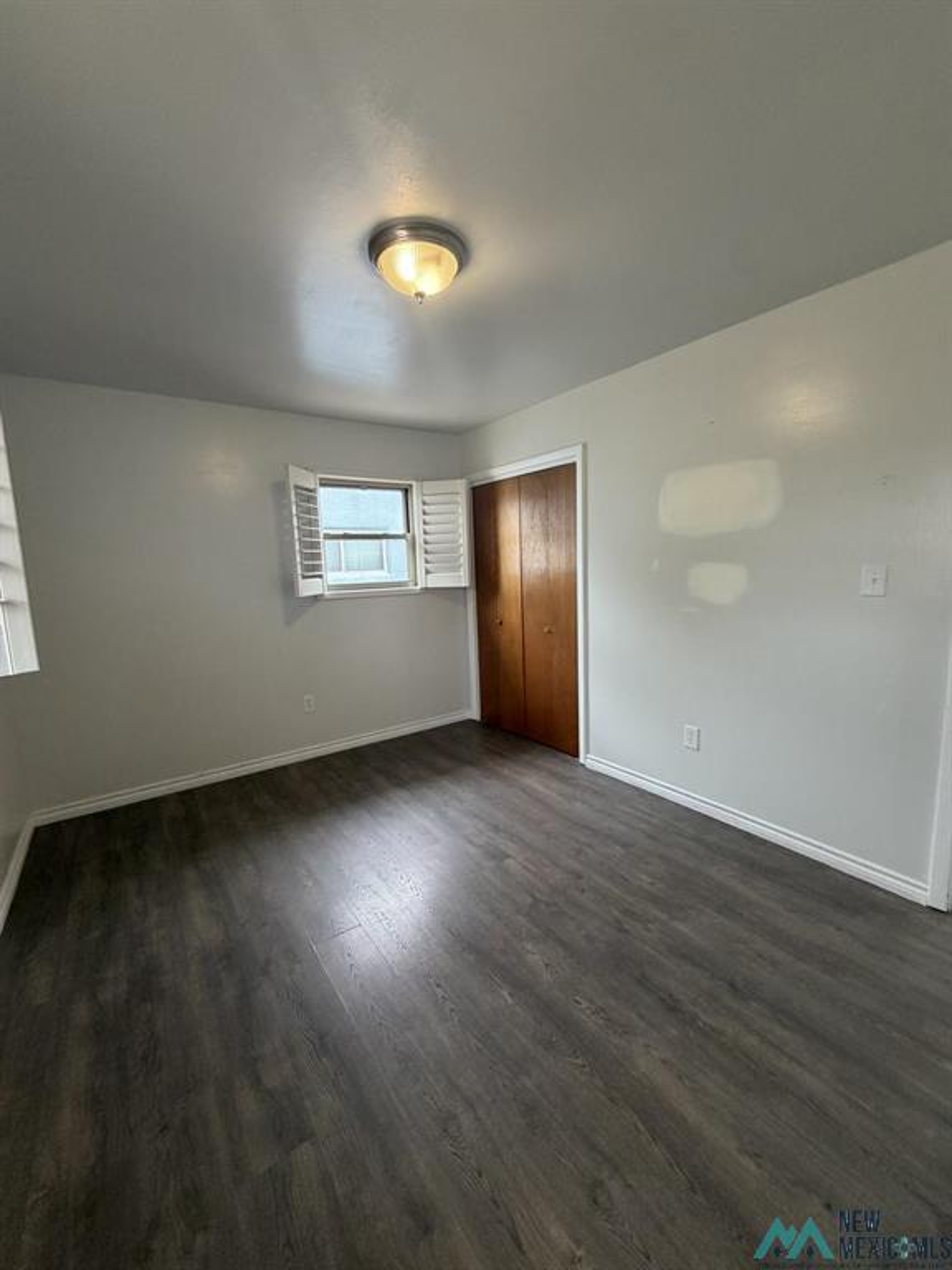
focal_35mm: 14
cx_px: 476
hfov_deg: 85.7
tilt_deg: -8.0
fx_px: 513
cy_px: 635
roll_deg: +2.4
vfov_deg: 102.1
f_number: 2.2
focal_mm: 2.22
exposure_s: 1/60
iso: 200
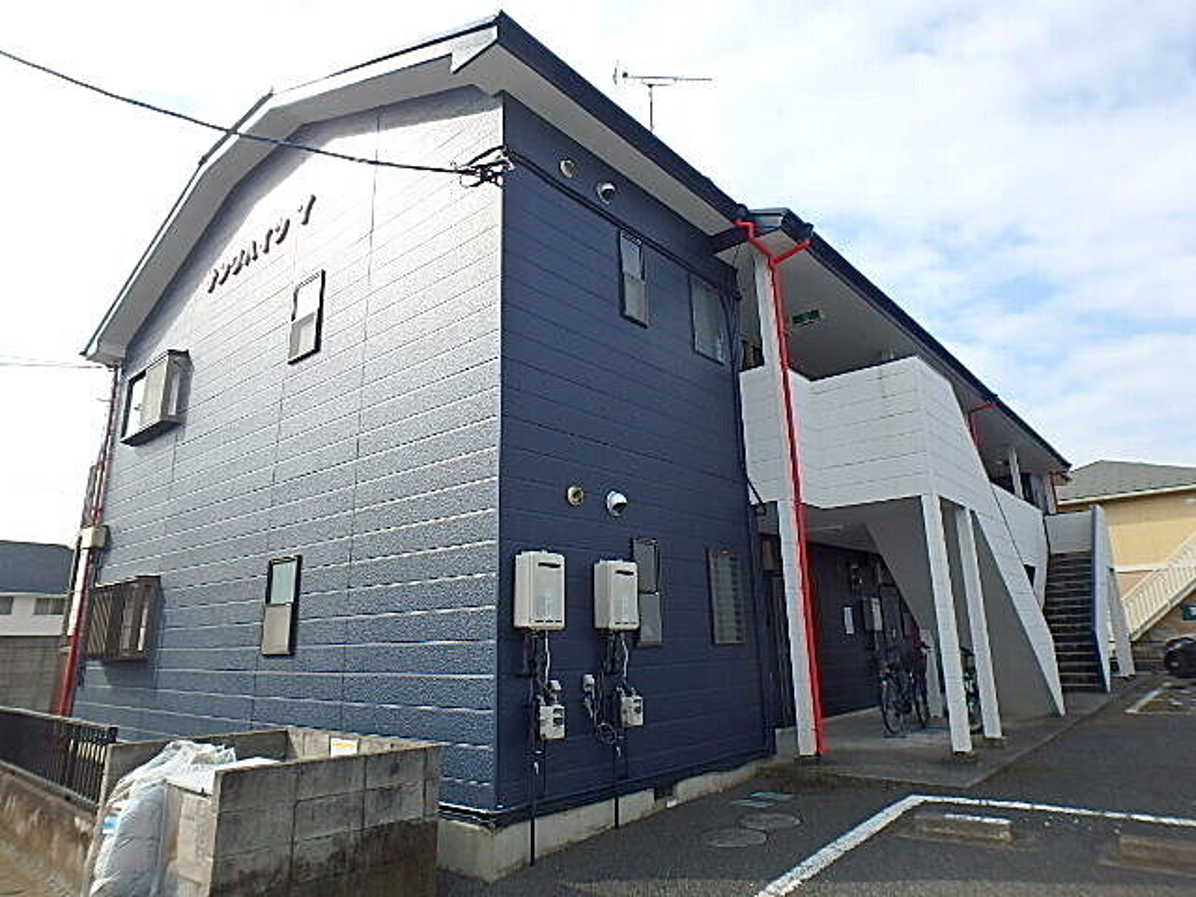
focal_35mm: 21
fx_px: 726
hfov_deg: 79.0
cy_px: 448
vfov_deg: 63.4
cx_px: 598
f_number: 3.5
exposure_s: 1/800
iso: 125
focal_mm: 3.7
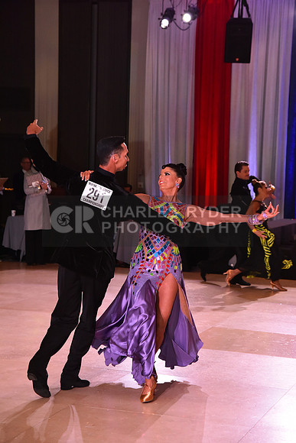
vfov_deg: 23.9
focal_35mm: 85
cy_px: 222
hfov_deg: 16.1
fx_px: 1048
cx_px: 148
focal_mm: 85
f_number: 6.3
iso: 2500
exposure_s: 1/320
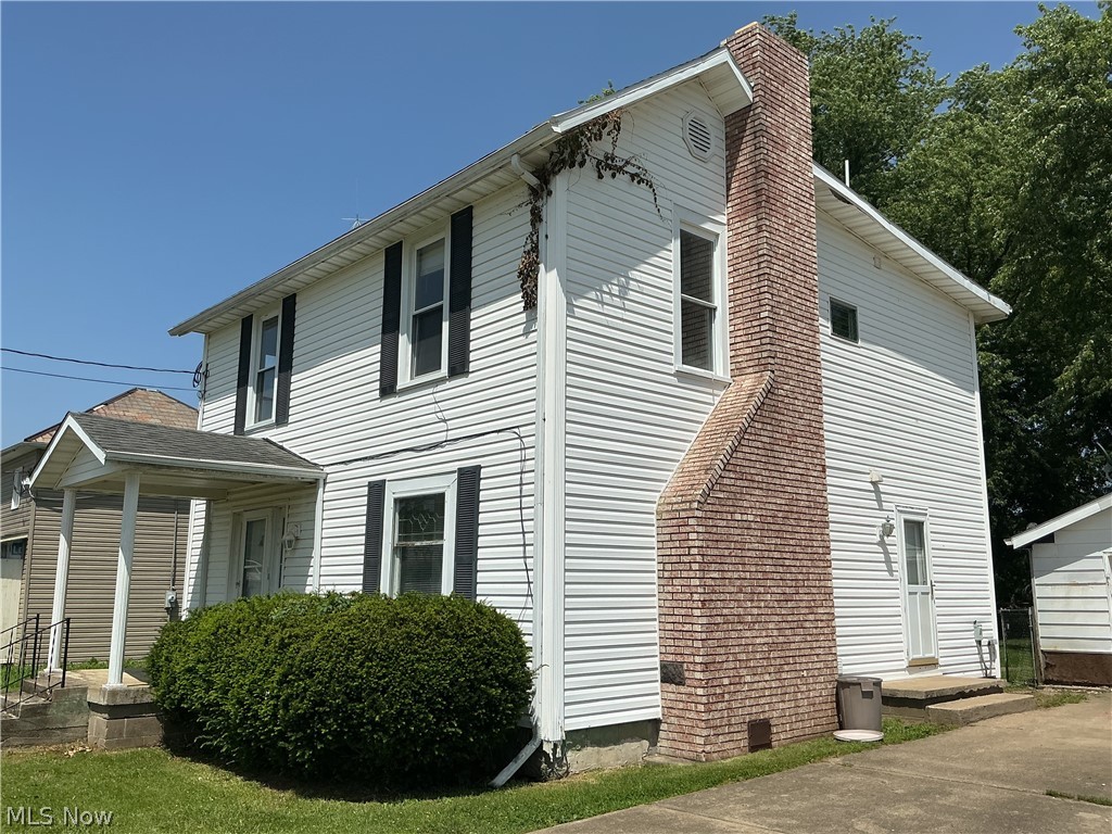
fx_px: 932
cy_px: 417
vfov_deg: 48.2
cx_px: 556
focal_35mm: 29
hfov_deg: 61.7
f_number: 1.8
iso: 25
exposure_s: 1/3322
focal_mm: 3
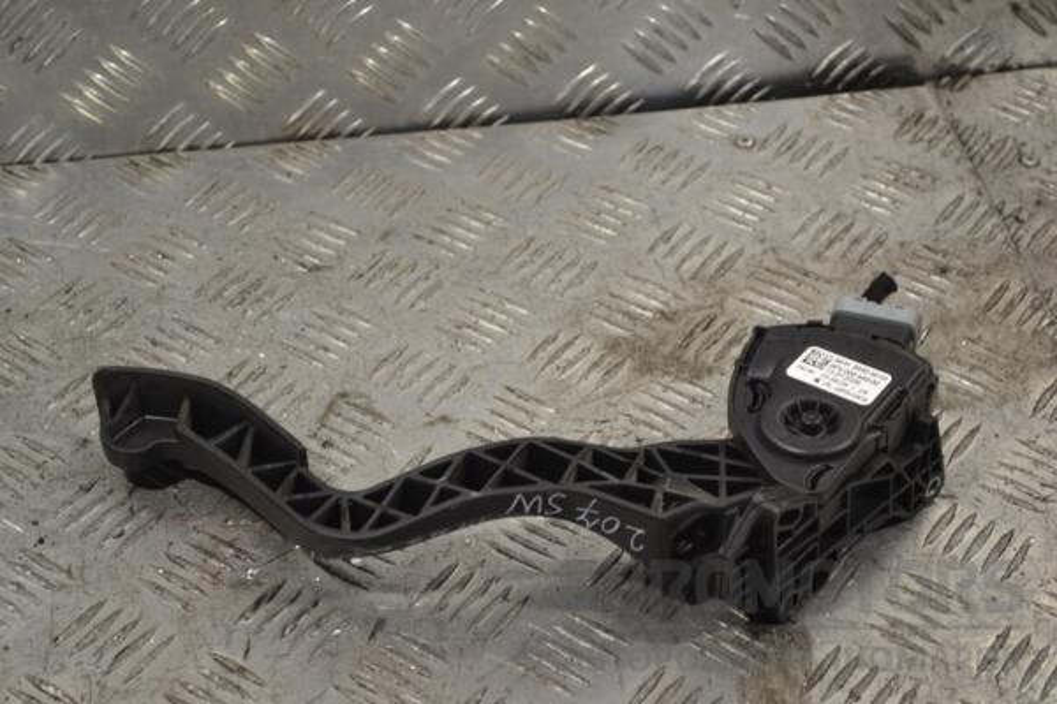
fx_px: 2422
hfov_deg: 24.6
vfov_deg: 16.6
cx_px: 528
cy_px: 352
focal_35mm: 82
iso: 400
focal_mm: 55
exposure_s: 1/80
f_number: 5.6
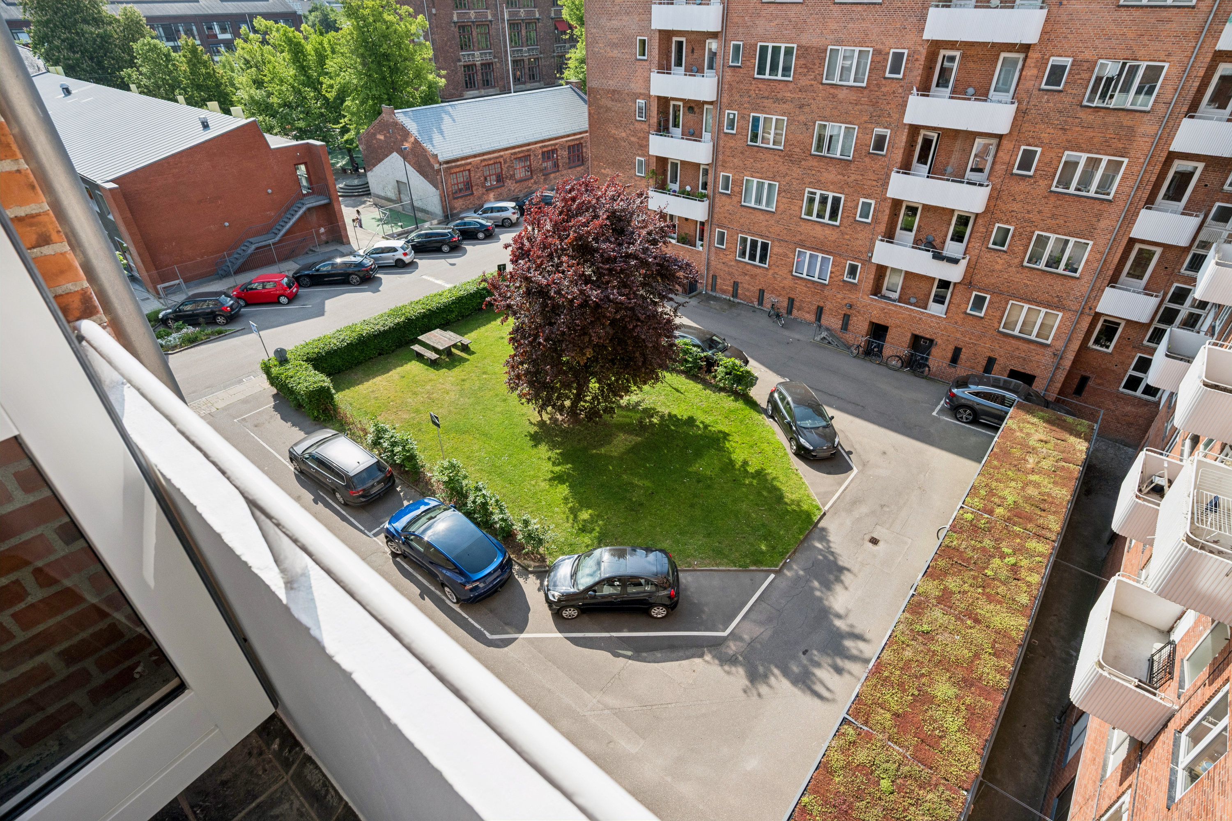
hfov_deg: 90.0
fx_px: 616
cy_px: 410
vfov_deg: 67.4
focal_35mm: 18
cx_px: 616
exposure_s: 1/1000
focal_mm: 18
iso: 400
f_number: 6.3
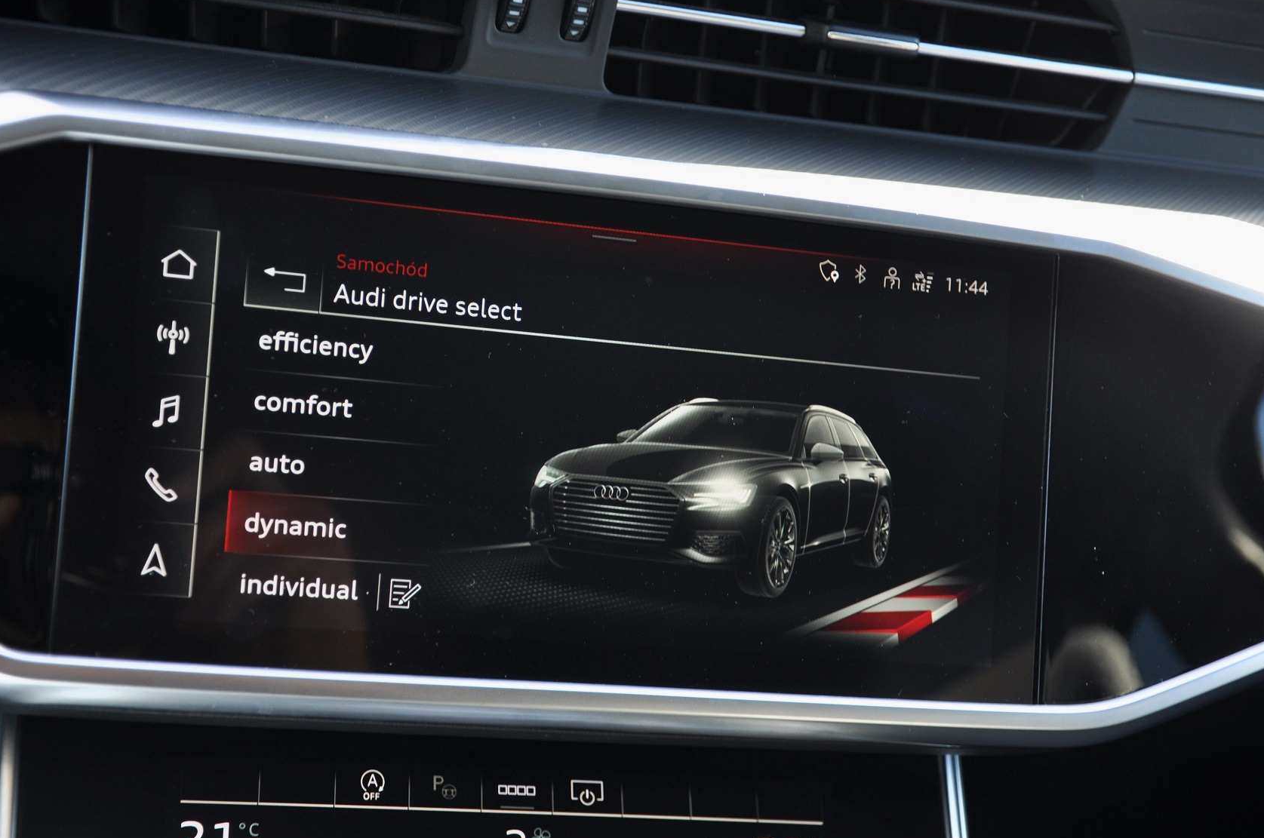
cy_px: 455
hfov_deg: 33.7
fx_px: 2088
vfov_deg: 22.7
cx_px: 654
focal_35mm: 60
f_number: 4.5
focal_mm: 35
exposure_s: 1/80
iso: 250
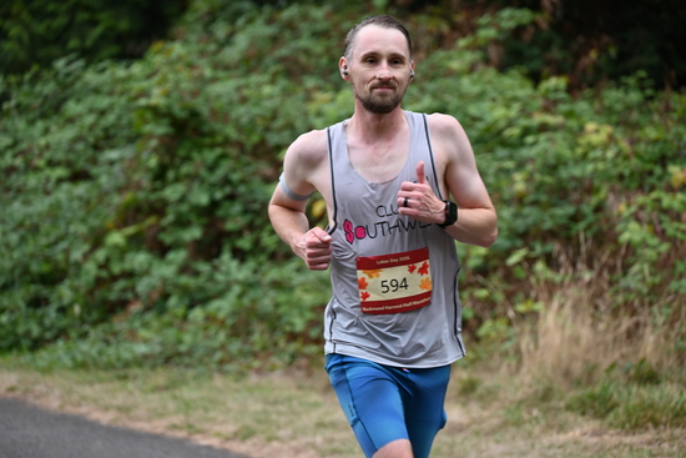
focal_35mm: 200
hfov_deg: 10.3
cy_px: 229
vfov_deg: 6.9
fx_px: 3812
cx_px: 343
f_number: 6.3
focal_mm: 200
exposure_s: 1/250
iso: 1100
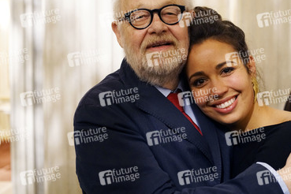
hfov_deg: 32.8
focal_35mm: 61
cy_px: 77
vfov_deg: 22.2
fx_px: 493
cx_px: 177
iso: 6400
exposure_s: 1/80
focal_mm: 50
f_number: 4
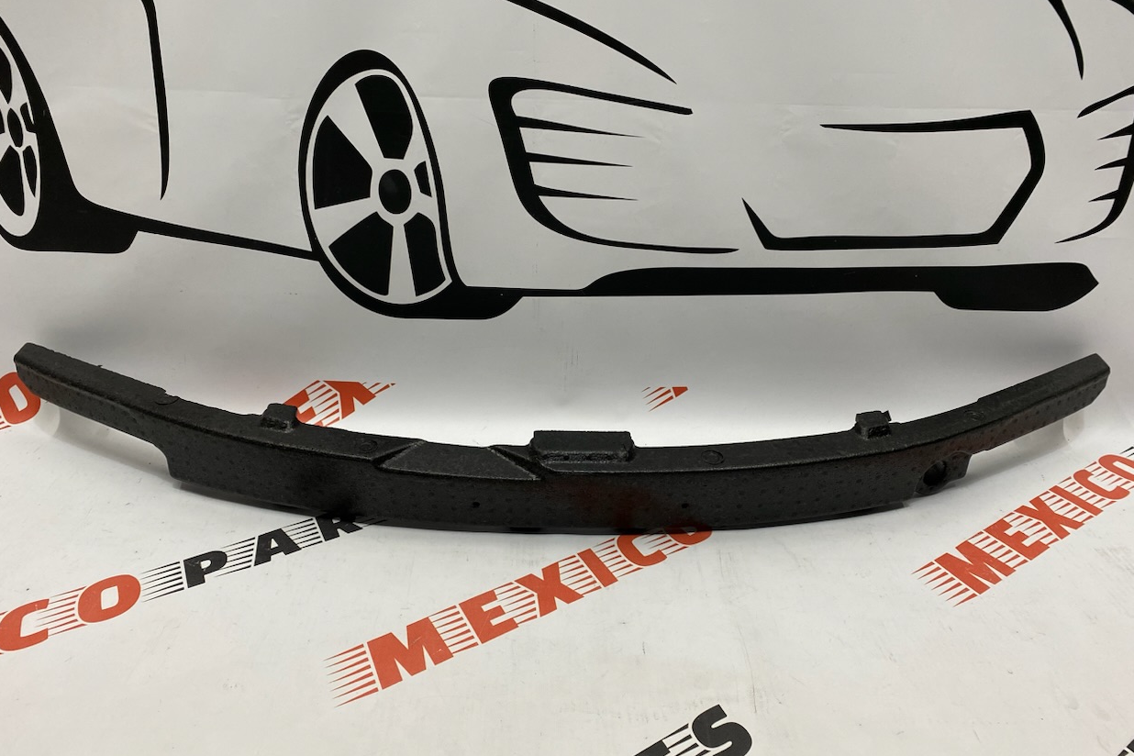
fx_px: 882
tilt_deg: -24.7
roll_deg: -1.2
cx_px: 569
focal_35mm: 28
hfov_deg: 65.5
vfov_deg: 46.4
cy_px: 376
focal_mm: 4.25
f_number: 1.8
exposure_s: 1/100
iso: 100
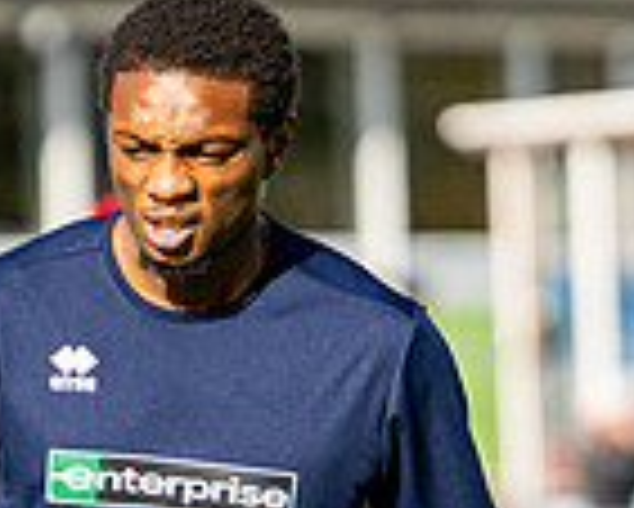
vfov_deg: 2.1
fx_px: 13538
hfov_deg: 2.7
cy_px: 609
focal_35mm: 721
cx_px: 53
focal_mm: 85
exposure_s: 1/8000
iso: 100
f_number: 1.4
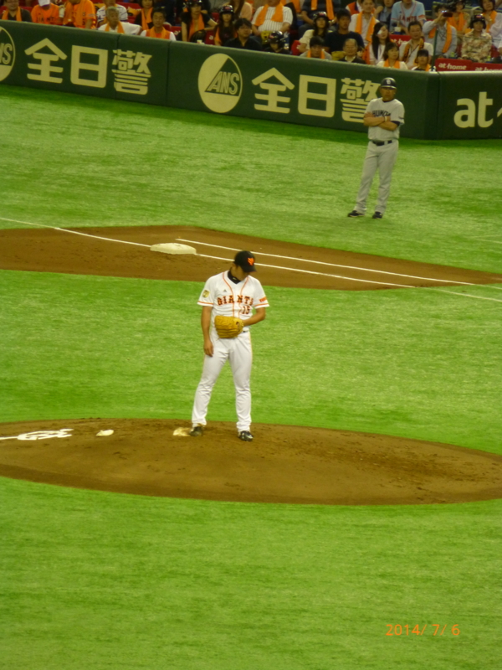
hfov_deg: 3.3
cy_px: 335
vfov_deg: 4.3
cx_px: 251
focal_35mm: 456
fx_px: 8817
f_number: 6.3
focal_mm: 81.7
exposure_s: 1/40
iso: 400
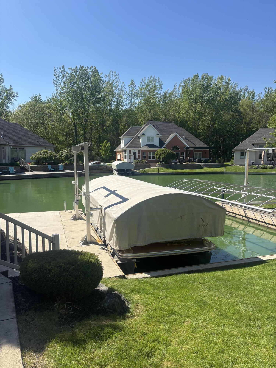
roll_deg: +0.4
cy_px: 184
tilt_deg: -5.2
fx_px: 276
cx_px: 138
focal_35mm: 26
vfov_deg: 67.3
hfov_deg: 53.1
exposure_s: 1/3106
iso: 50
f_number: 1.6
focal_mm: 5.96
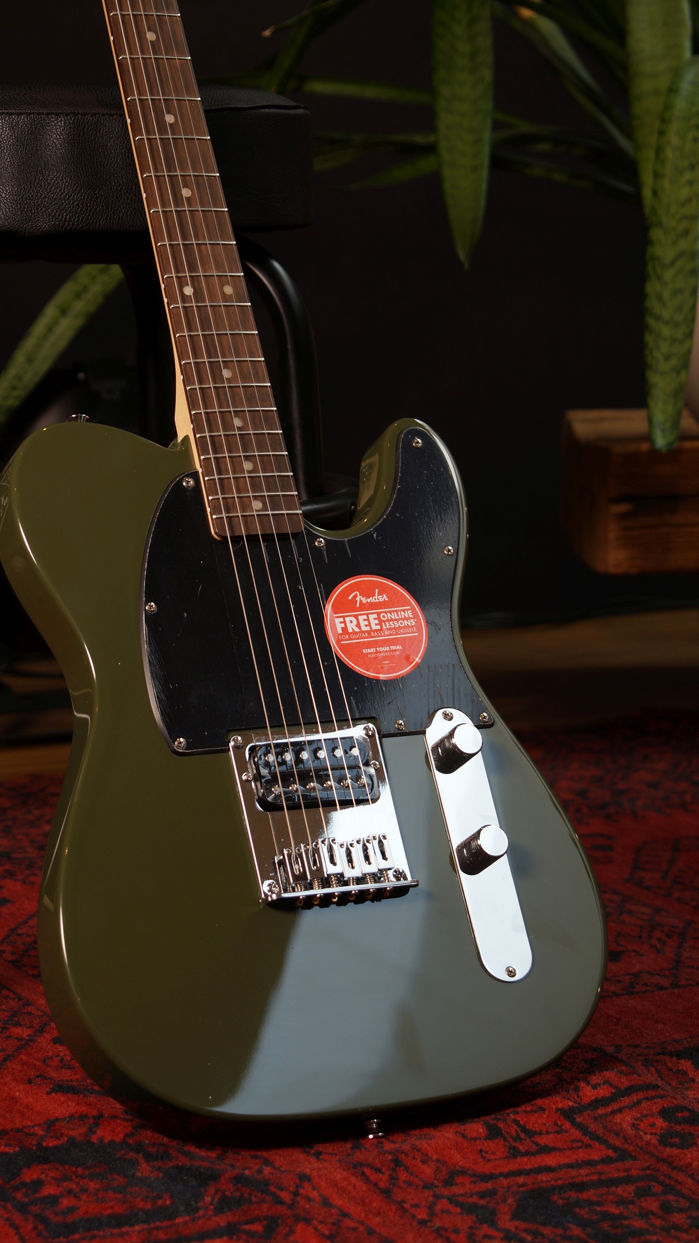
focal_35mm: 95
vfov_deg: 22.5
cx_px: 291
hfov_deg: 12.7
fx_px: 3131
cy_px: 619
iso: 100
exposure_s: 1/15
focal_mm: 60
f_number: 5.6
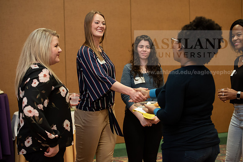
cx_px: 122
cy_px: 81
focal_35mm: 70
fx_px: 473
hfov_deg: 28.8
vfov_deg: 19.5
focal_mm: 70
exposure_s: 1/200
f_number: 3.5
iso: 1600
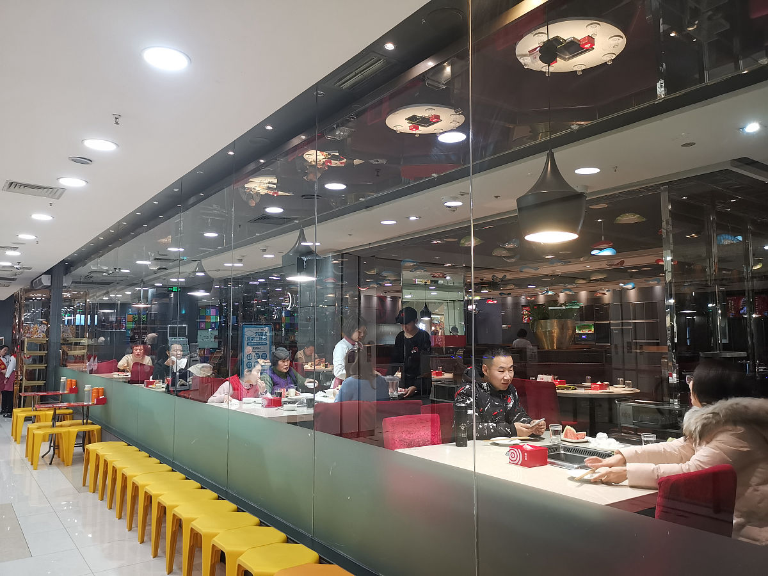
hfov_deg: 65.3
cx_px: 384
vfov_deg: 51.4
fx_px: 599
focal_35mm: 27
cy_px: 288
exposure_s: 1/50
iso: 320
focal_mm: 5.58
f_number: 1.8
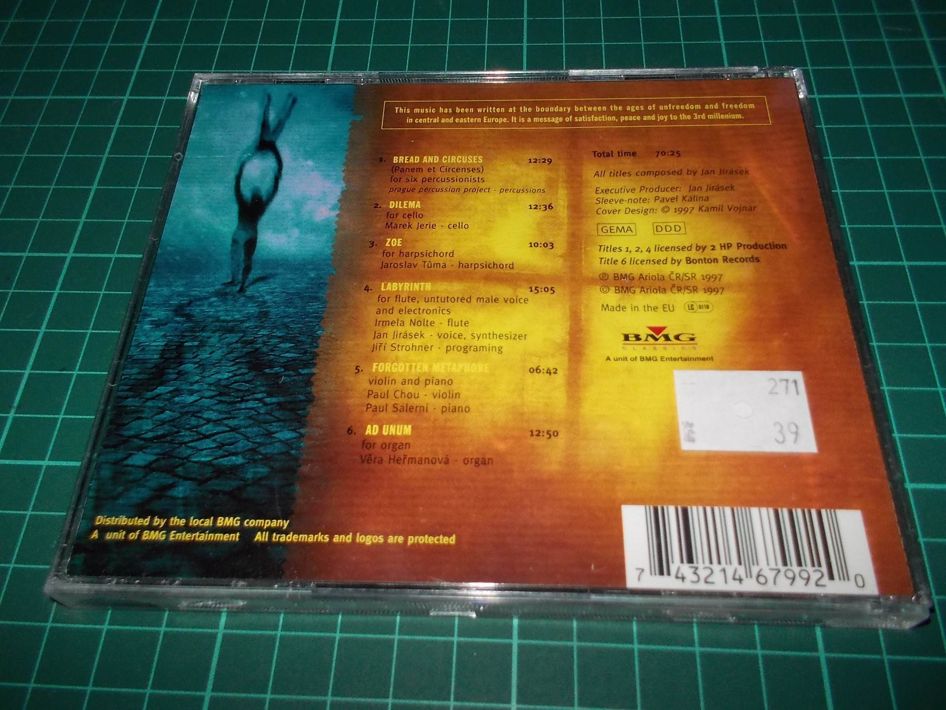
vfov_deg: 48.2
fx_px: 793
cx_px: 473
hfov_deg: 61.7
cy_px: 355
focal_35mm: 29
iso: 200
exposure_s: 1/30
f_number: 3.3
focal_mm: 4.1
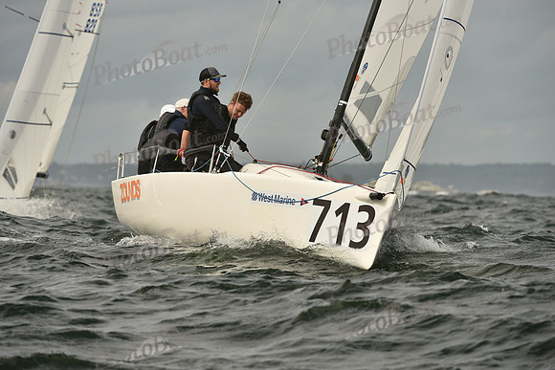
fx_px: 5088
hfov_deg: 6.2
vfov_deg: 4.2
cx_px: 278
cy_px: 185
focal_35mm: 330
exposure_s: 1/1600
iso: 320
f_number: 8
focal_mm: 330
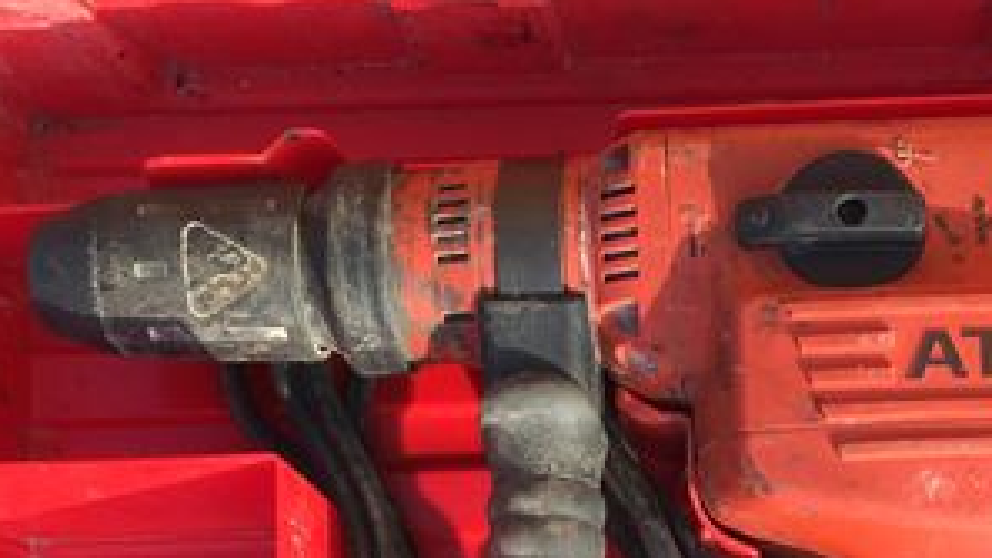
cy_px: 685
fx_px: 1789
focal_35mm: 68
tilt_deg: -82.9
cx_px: 818
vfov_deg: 16.9
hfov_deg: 30.1
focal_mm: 4.15
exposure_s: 1/494
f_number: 2.2
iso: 32
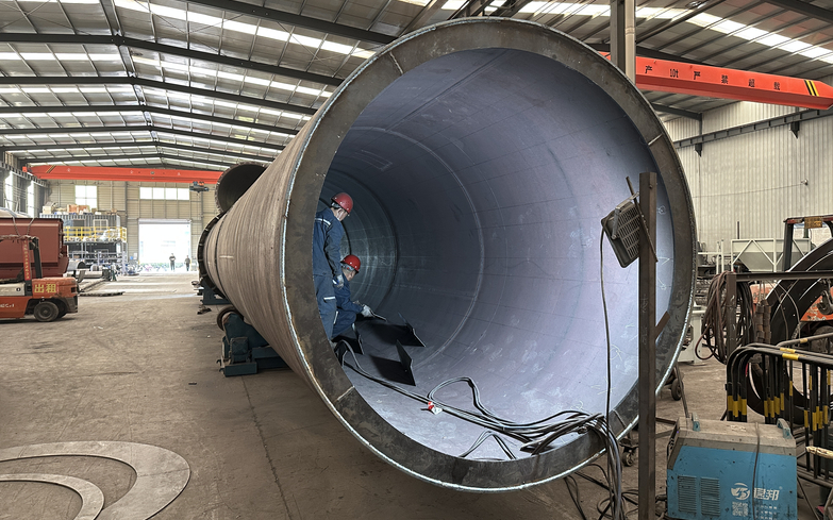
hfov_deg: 70.4
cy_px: 248
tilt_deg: -1.2
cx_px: 422
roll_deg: +2.3
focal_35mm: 26
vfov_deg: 47.6
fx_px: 590
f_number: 1.78
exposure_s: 1/50
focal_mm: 6.86
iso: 320
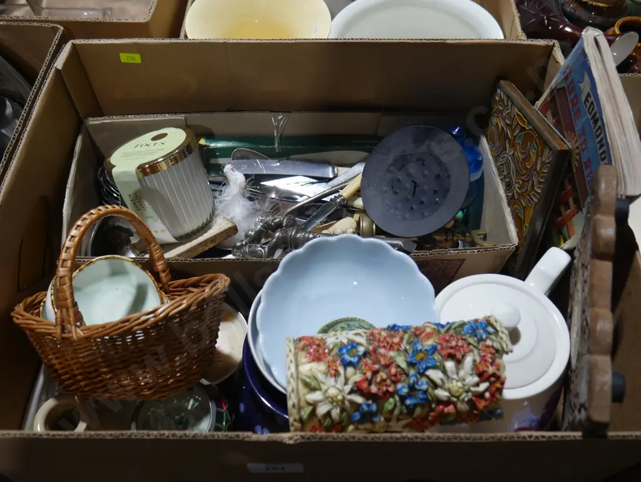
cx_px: 320
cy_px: 241
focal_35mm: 32
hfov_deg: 56.8
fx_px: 593
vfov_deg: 44.2
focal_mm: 16
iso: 200
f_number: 3.6
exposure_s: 1/80
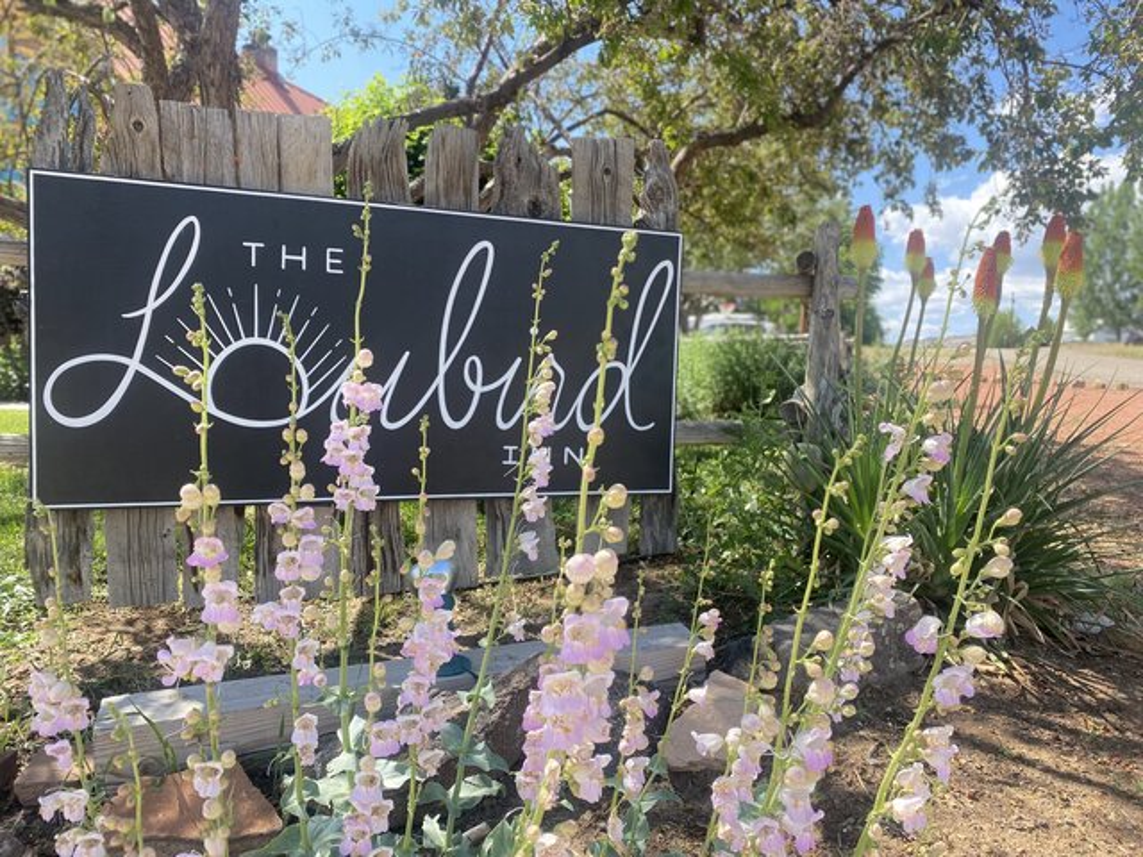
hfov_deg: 67.3
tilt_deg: -4.6
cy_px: 428
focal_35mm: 26
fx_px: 859
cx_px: 572
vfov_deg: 53.1
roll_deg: -1.6
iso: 32
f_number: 1.8
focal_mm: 4.25
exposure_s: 1/698
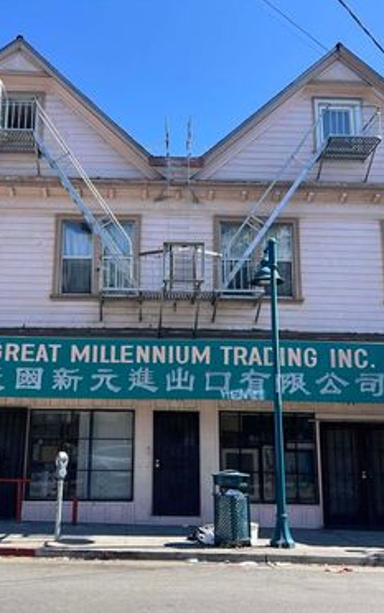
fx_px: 619
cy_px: 306
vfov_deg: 52.7
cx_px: 153
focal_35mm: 37
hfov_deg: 34.4
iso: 50
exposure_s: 1/1344
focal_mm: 5.7
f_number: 1.5
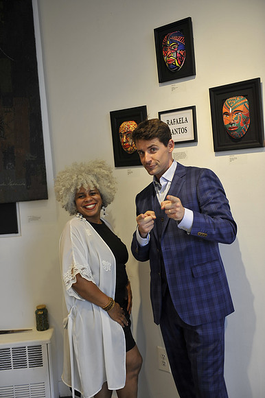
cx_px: 132
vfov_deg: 48.5
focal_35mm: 40
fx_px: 442
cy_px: 199
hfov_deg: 33.4
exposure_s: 1/125
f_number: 2.8
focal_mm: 40
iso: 200
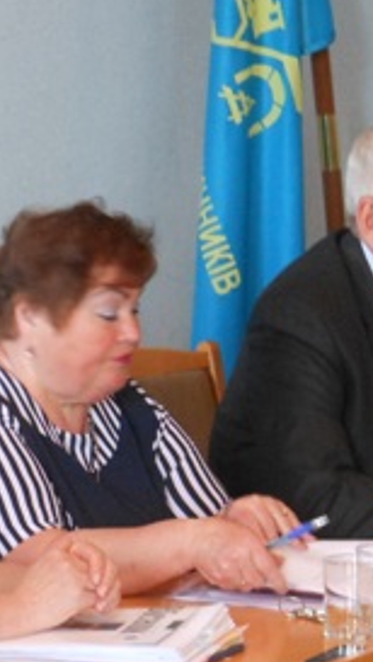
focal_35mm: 250
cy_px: 216
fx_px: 4386
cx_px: 249
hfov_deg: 4.9
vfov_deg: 8.6
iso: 400
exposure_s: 1/15
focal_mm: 17.5
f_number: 4.7
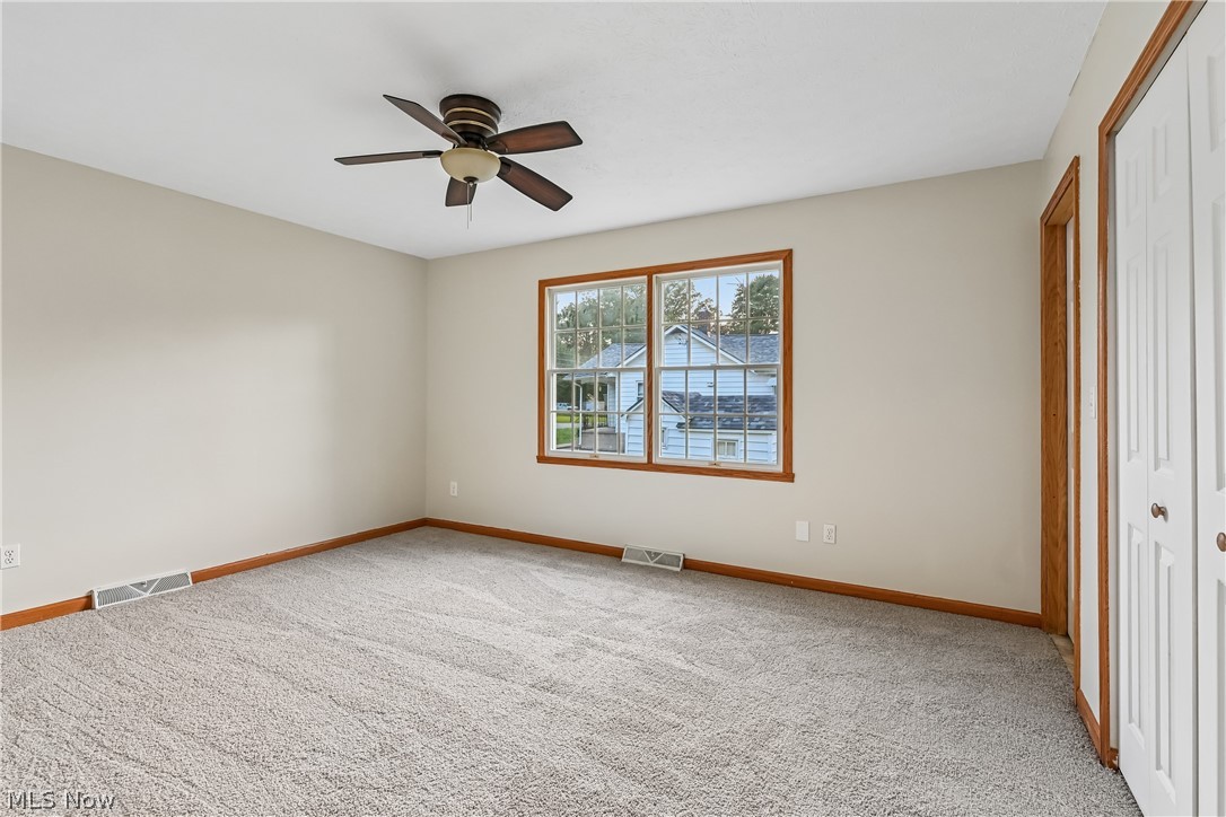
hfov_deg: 96.7
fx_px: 545
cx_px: 613
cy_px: 408
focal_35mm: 16
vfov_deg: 73.7
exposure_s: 1/250
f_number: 6.3
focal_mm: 16
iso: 1000
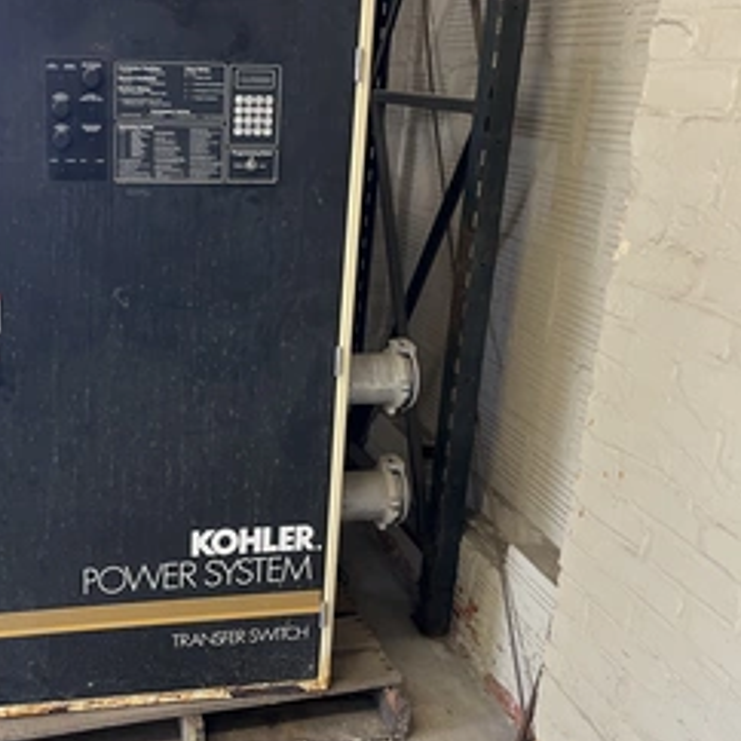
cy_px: 331
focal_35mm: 38
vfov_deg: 43.8
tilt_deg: -18.0
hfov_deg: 42.8
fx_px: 920
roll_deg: +0.0
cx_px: 208
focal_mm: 5.1
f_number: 1.6
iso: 125
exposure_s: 1/60
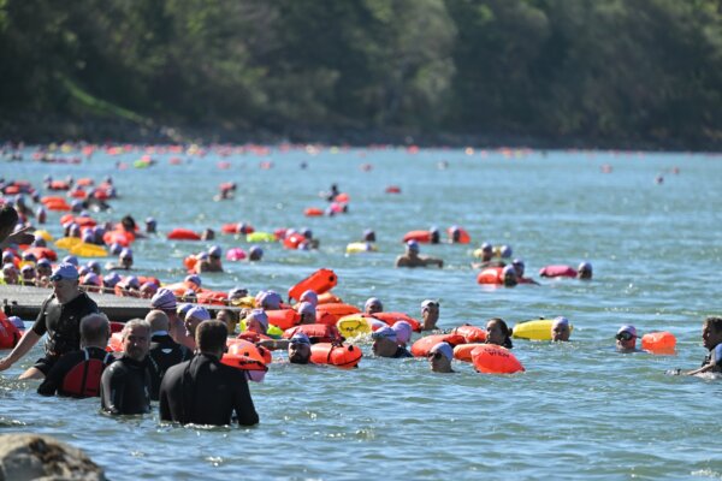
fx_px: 8022
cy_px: 240
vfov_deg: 3.4
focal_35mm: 400
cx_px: 361
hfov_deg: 5.2
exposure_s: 1/640
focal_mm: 400
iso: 100
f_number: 5.6
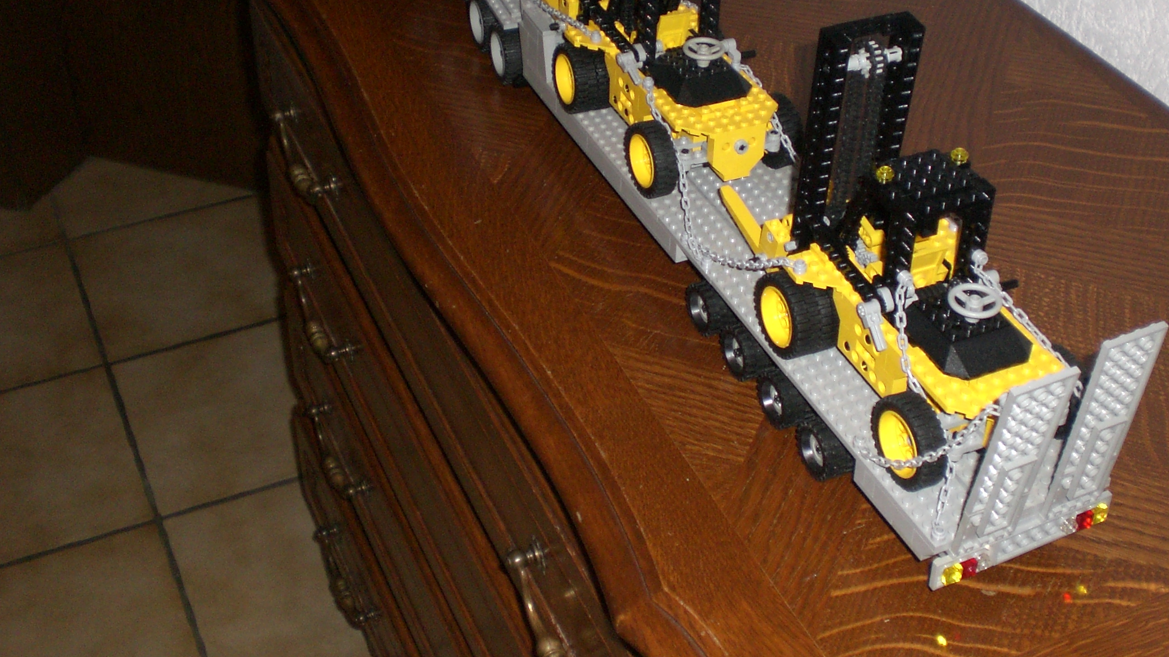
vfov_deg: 24.3
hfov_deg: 42.0
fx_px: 1519
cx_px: 664
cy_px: 211
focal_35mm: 49
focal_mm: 6.3
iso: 200
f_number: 3.1
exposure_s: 1/60
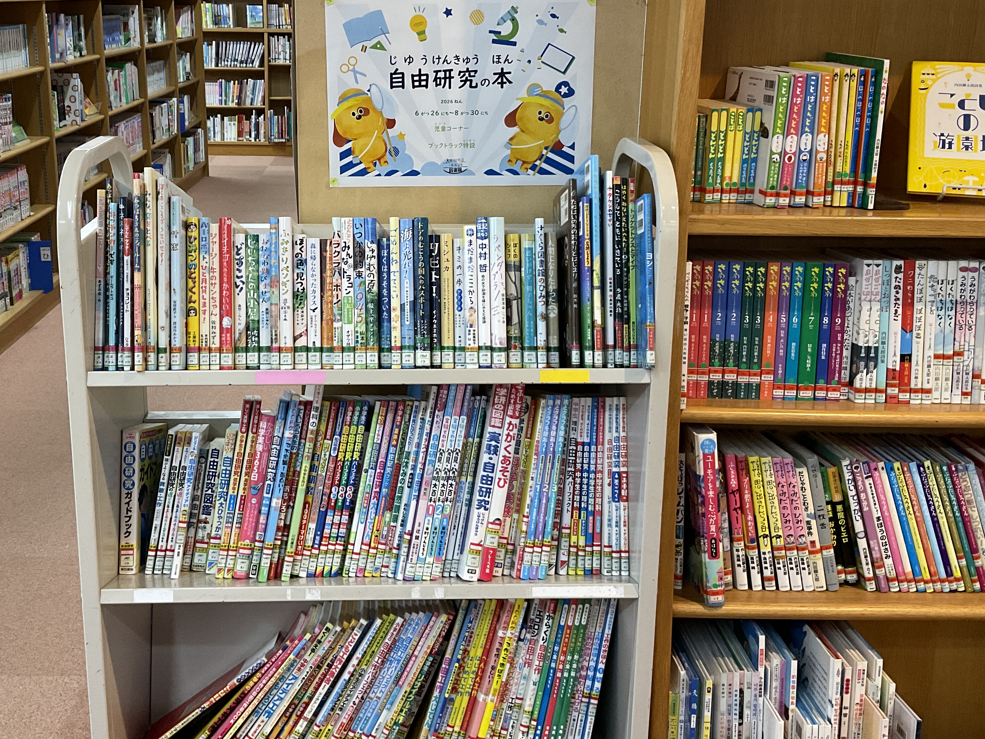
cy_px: 279
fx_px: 1138
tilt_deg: -15.3
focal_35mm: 40
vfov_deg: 35.8
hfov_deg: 46.7
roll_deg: +0.6
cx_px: 421
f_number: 1.8
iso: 100
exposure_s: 1/60
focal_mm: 3
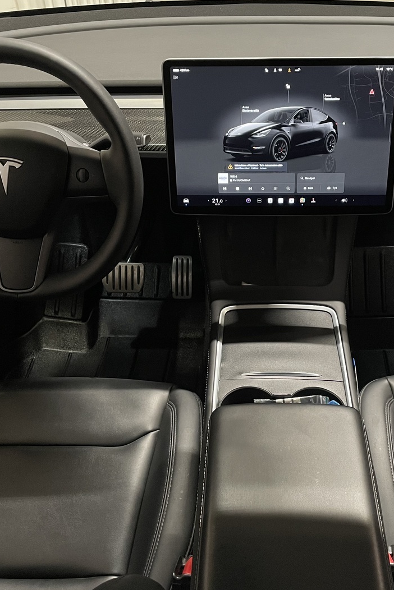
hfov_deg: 35.8
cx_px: 243
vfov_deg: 51.9
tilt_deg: -38.4
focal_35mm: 37
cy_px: 296
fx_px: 607
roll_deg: +0.7
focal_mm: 4.2
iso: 320
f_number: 1.6
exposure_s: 1/48
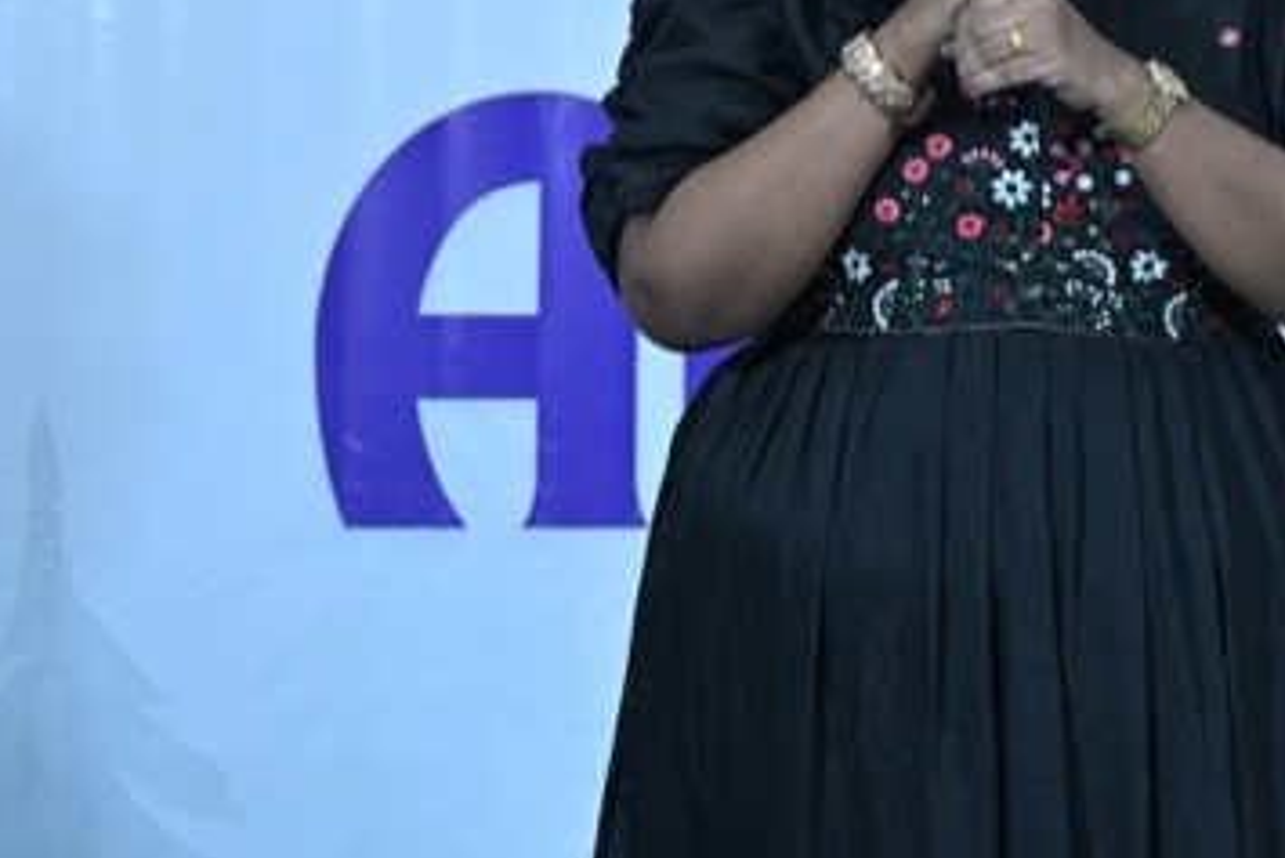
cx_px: 1709
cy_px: -282
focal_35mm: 183
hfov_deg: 10.9
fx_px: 6534
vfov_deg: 7.4
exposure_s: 1/160
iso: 500
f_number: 4
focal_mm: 65
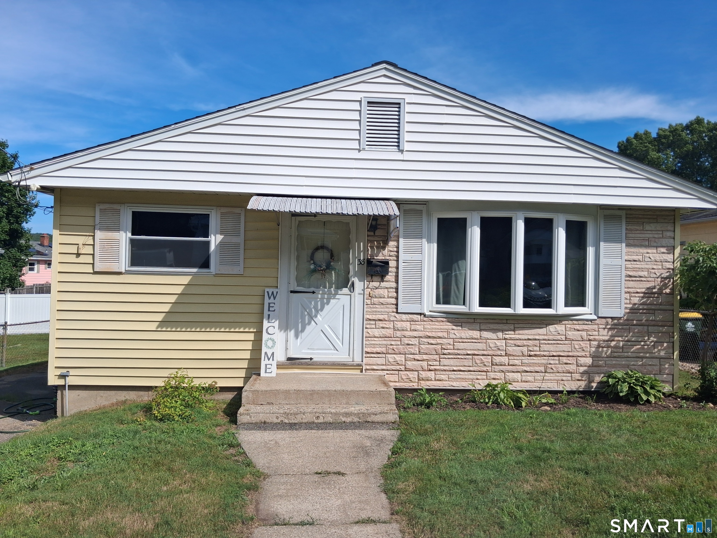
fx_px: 559
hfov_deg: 65.3
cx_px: 358
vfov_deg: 51.4
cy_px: 269
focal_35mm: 27
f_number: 1.8
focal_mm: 4
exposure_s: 1/777
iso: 25
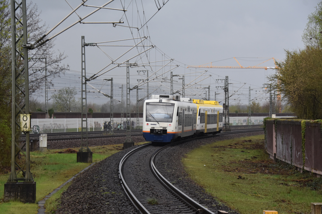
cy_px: 107
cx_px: 161
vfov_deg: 10.6
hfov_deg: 15.9
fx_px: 1154
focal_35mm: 129
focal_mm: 86
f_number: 5
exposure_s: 1/640
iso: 800
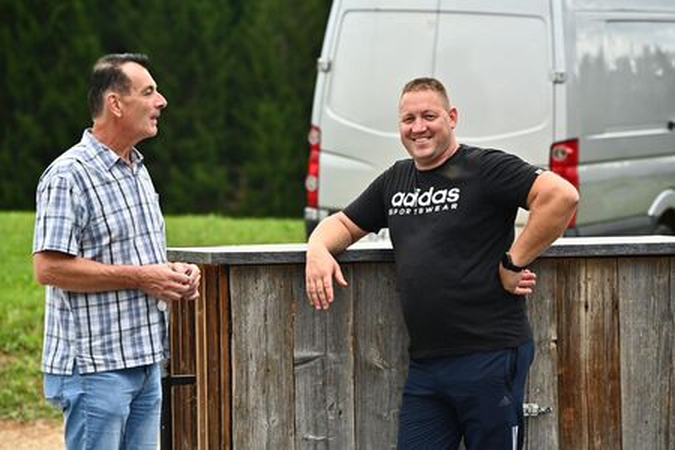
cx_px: 338
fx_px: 2287
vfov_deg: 11.2
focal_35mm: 122
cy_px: 225
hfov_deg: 16.8
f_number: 4
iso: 1600
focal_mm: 122
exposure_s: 1/3200
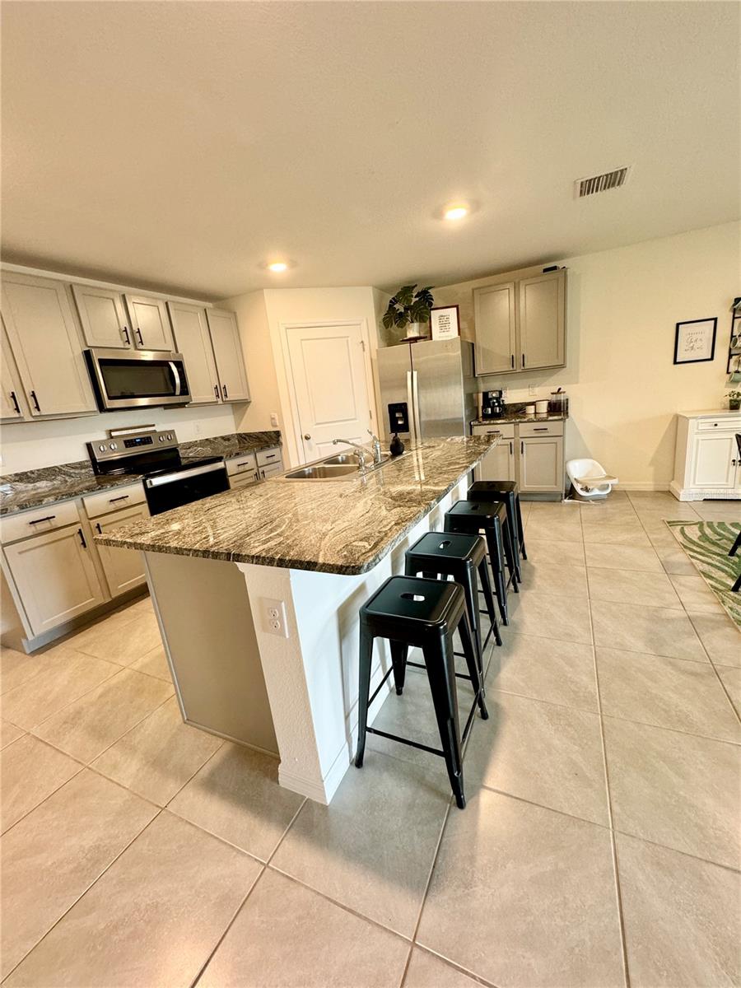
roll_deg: +5.9
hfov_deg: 85.7
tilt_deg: -14.9
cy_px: 494
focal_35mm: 14
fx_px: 400
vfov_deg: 102.1
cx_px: 370
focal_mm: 2.22
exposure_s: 1/60
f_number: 2.2
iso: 200
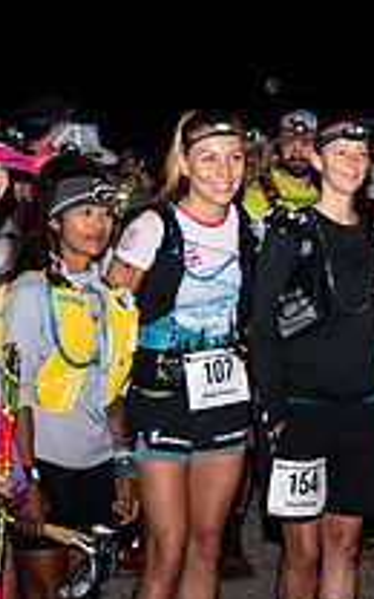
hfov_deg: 11.5
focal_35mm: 110
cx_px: 528
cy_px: 147
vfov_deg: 18.8
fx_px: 1794
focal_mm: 30.5
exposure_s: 1/200
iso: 320
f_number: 4
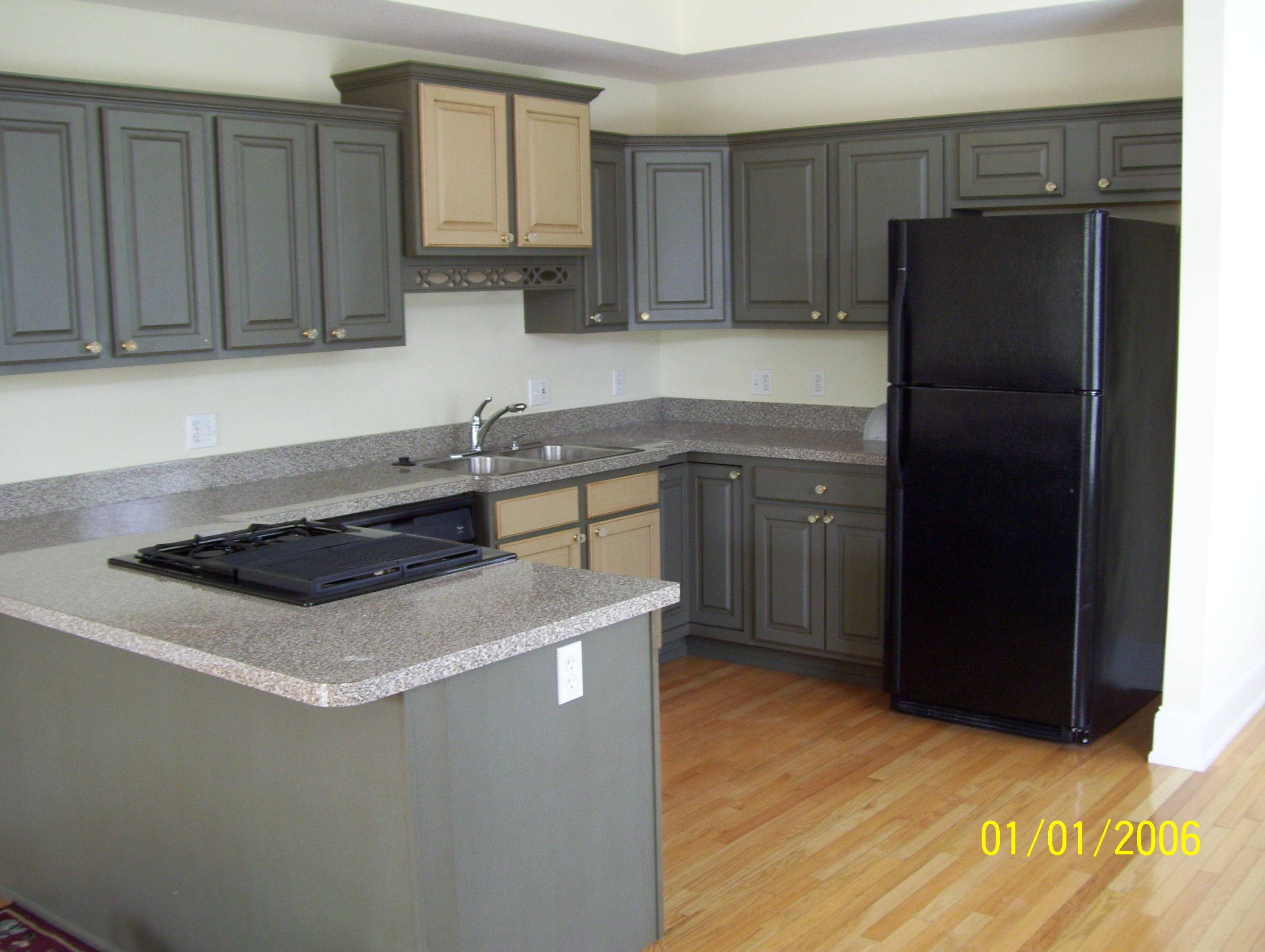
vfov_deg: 39.7
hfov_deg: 51.3
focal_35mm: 36
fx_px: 1317
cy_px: 476
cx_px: 632
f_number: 2.7
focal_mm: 6
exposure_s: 1/25
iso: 160
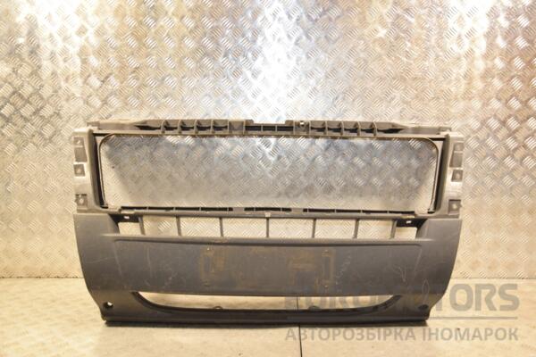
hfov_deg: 46.4
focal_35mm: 42
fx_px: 625
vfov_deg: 31.9
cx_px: 268
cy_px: 178
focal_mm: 28
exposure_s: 1/125
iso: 800
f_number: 5
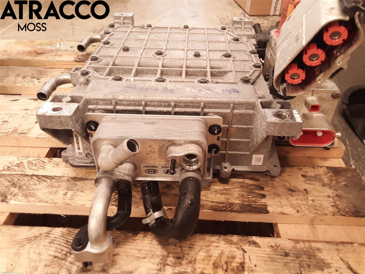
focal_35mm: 28
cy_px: 137
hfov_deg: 63.4
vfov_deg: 49.7
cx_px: 182
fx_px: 295
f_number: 1.9
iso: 100
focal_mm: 2.91
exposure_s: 1/20
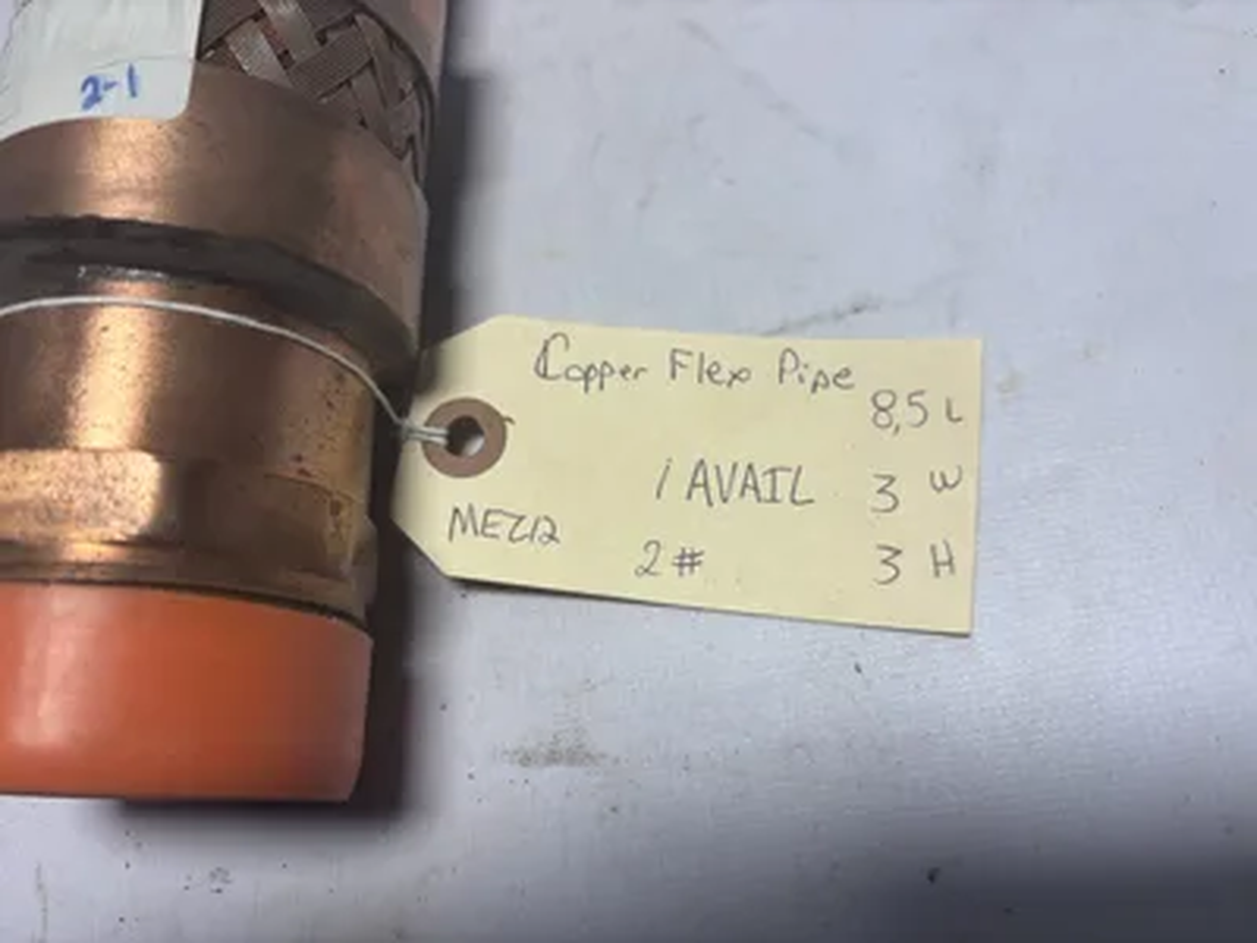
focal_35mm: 26
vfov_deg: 53.1
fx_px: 944
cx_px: 628
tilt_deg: -66.7
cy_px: 472
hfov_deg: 67.3
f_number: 1.6
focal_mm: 5.96
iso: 50
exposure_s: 1/591
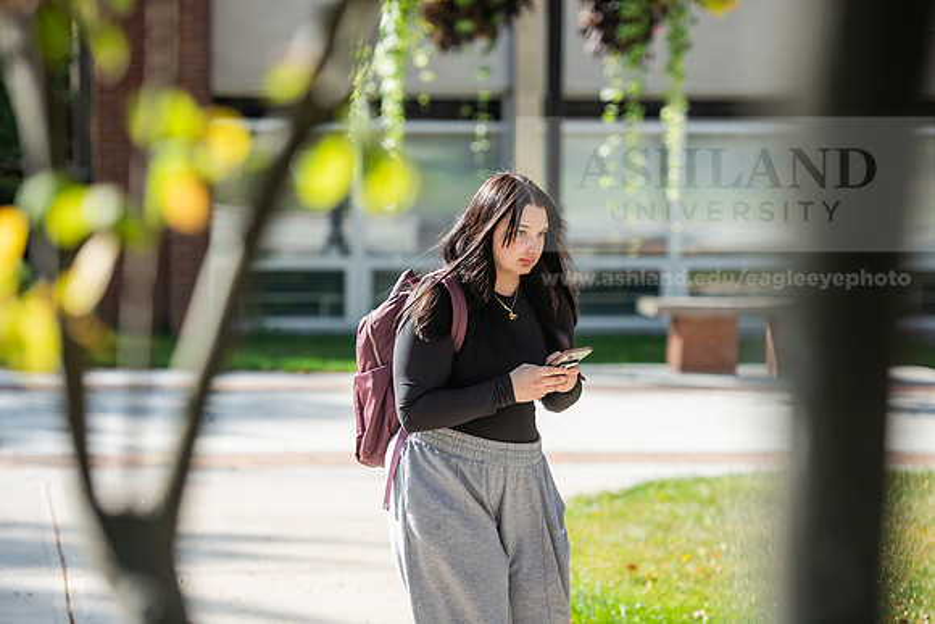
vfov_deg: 11.2
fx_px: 3169
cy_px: 312
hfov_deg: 16.8
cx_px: 468
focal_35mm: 122
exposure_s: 1/500
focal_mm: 122
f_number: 3.2
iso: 100
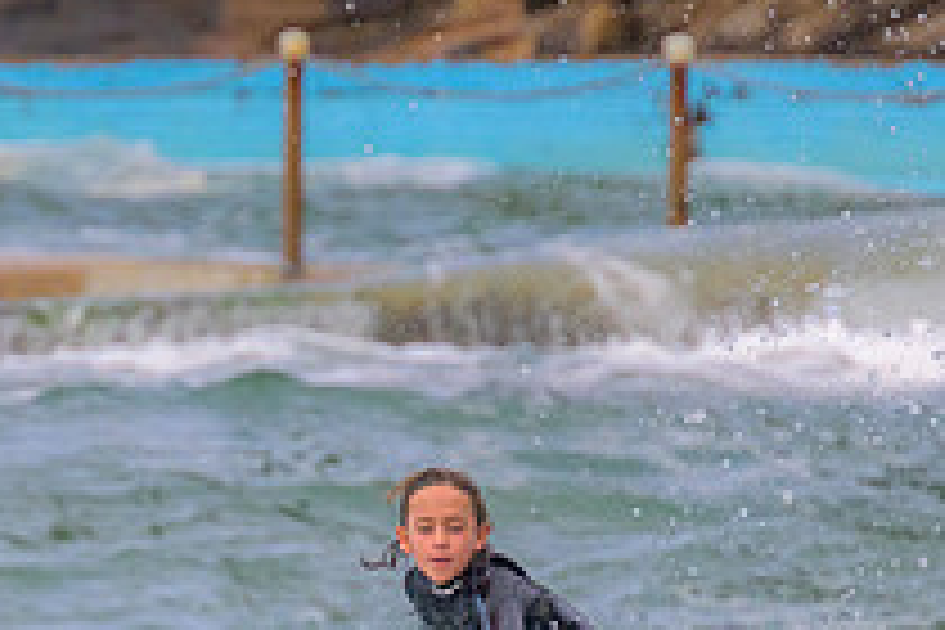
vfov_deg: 0.6
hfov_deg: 0.9
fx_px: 57982
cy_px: 673
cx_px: 324
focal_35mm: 2209
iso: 1600
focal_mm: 800
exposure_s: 1/1250
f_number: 11
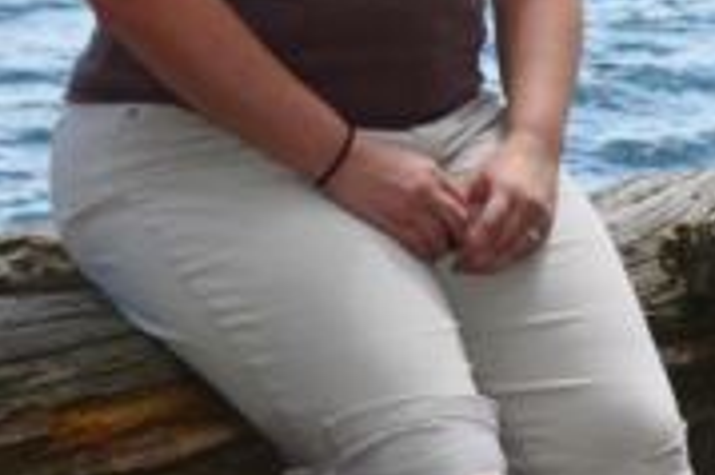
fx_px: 4683
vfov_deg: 5.7
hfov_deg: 8.6
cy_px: -325
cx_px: 943
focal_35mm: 236
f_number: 13
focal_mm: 44
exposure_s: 1/200
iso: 200
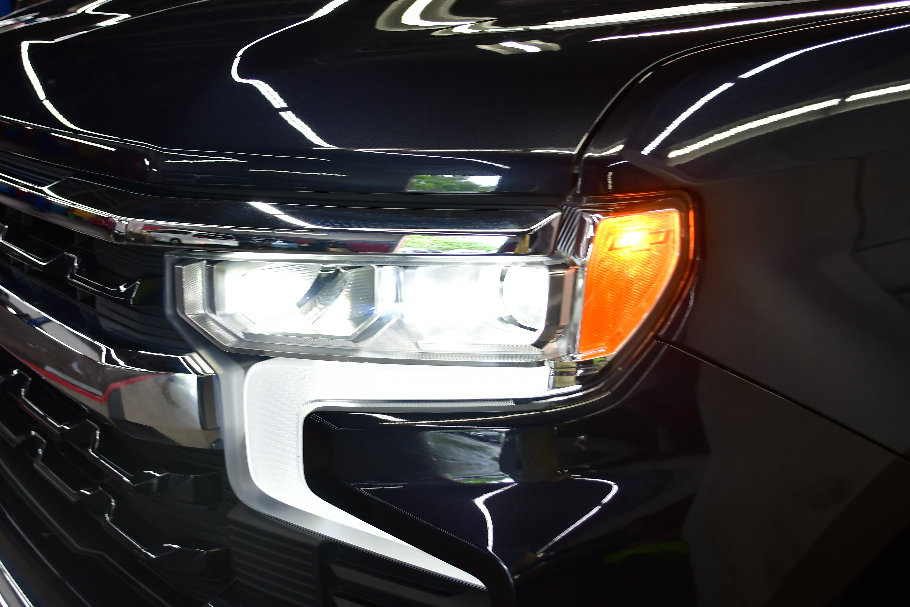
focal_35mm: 43
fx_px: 1087
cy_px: 303
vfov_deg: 31.2
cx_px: 410
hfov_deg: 45.4
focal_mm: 26
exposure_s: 1/40
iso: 200
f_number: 4.5
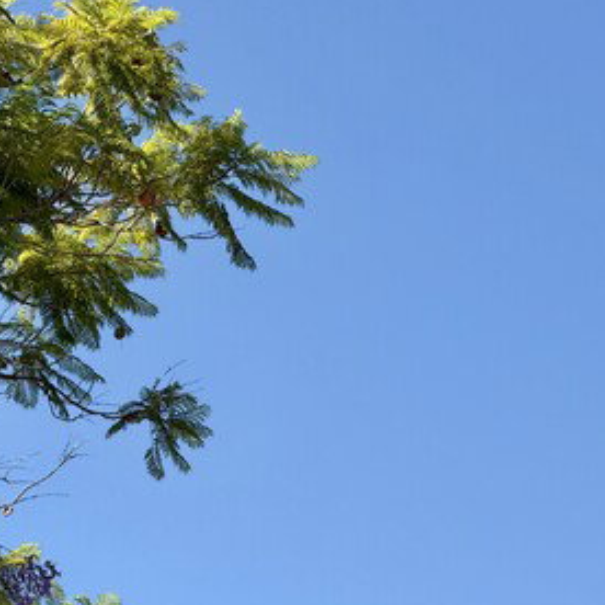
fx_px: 3797
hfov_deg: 9.1
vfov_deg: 9.1
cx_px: 484
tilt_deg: +26.4
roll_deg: -0.1
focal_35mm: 192
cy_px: 237
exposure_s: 1/638
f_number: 2.8
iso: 32
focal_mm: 16.89
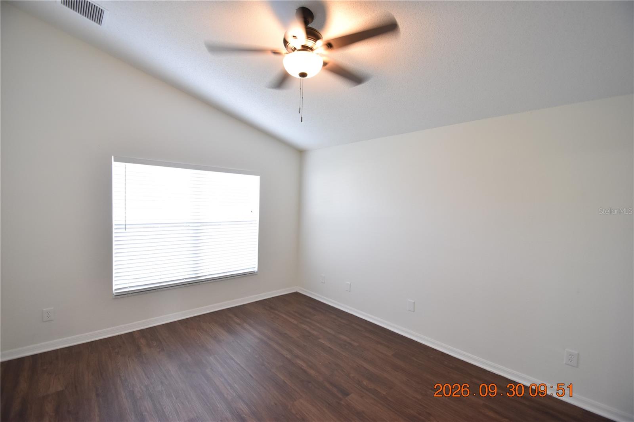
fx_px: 264
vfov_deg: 77.3
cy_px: 211
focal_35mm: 15
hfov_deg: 100.4
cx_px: 317
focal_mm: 10
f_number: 4
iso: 800
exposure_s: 1/60
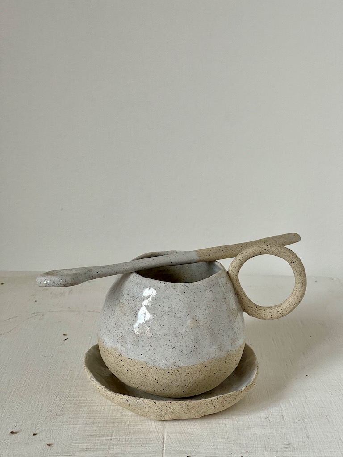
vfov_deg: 30.3
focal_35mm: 64
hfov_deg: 22.9
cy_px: 228
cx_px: 172
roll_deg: -1.0
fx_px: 846
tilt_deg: -17.2
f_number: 2.2
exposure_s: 1/99
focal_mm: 7.5
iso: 64
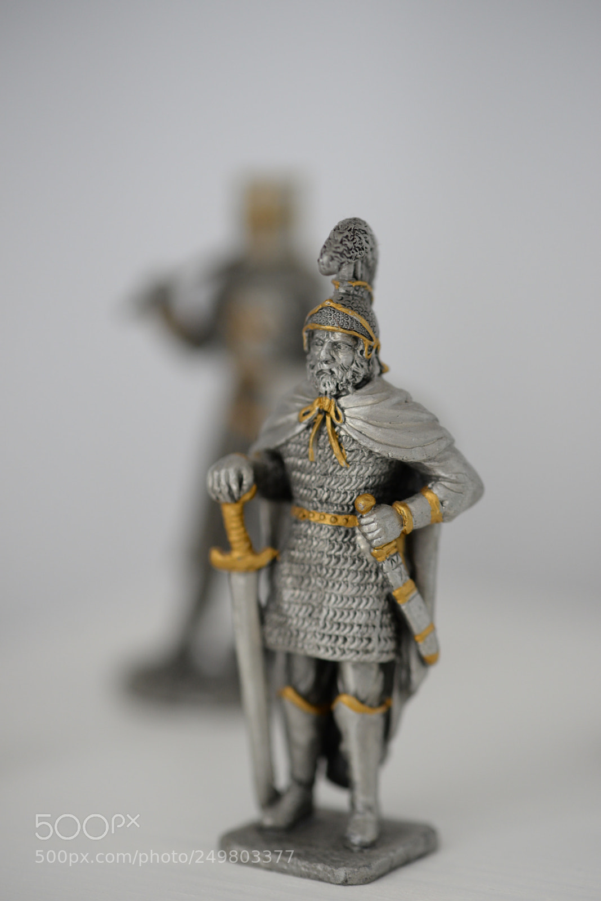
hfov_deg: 15.2
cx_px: 300
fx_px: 2252
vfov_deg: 22.6
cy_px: 450
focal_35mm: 90
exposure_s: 1/160
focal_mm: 90
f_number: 3.5
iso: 800
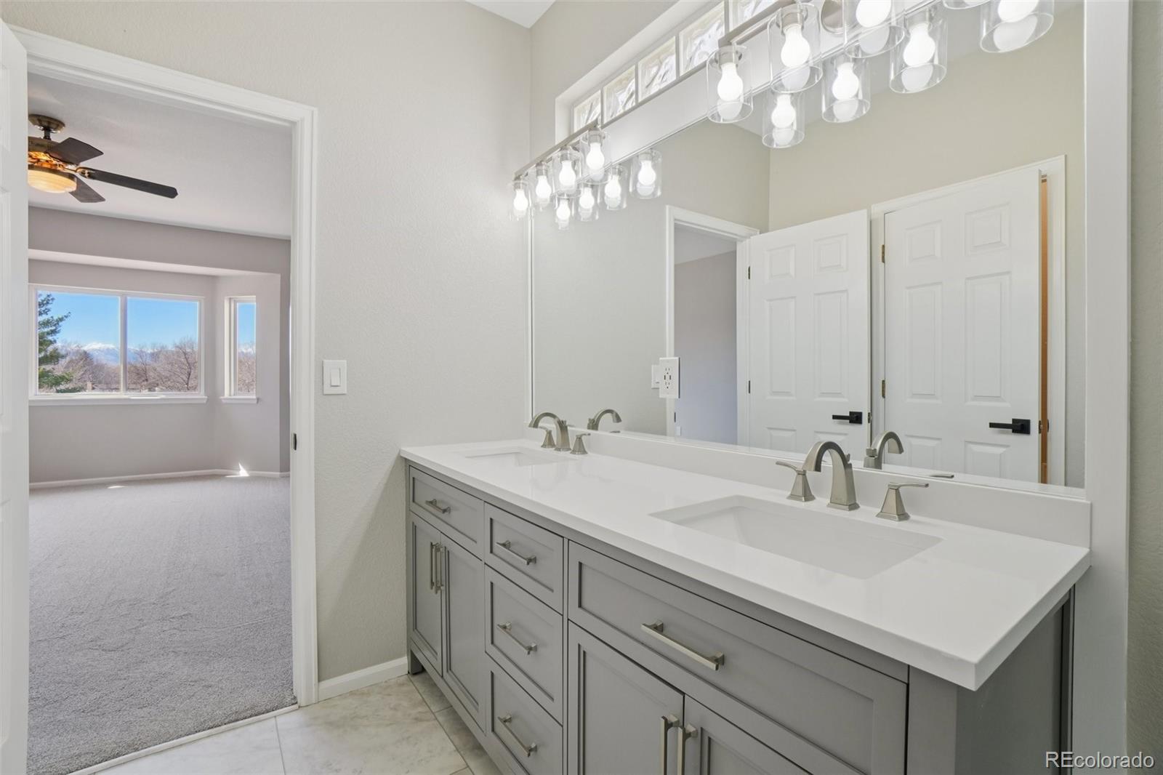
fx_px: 484
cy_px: 388
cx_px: 582
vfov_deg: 77.3
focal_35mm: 15
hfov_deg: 100.4
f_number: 8
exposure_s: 1/80
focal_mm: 10
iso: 400
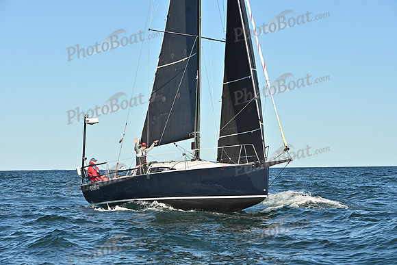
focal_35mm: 110
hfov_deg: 18.6
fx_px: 1213
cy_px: 132
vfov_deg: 12.5
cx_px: 198
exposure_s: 1/1250
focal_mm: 110
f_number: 7.1
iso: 320
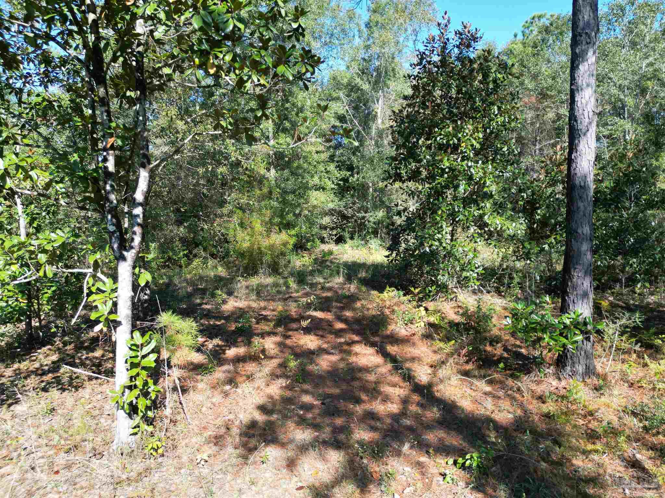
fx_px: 461
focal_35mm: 24
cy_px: 249
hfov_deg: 71.6
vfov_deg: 56.8
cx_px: 332
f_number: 1.7
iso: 150
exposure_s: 1/1000
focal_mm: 6.72
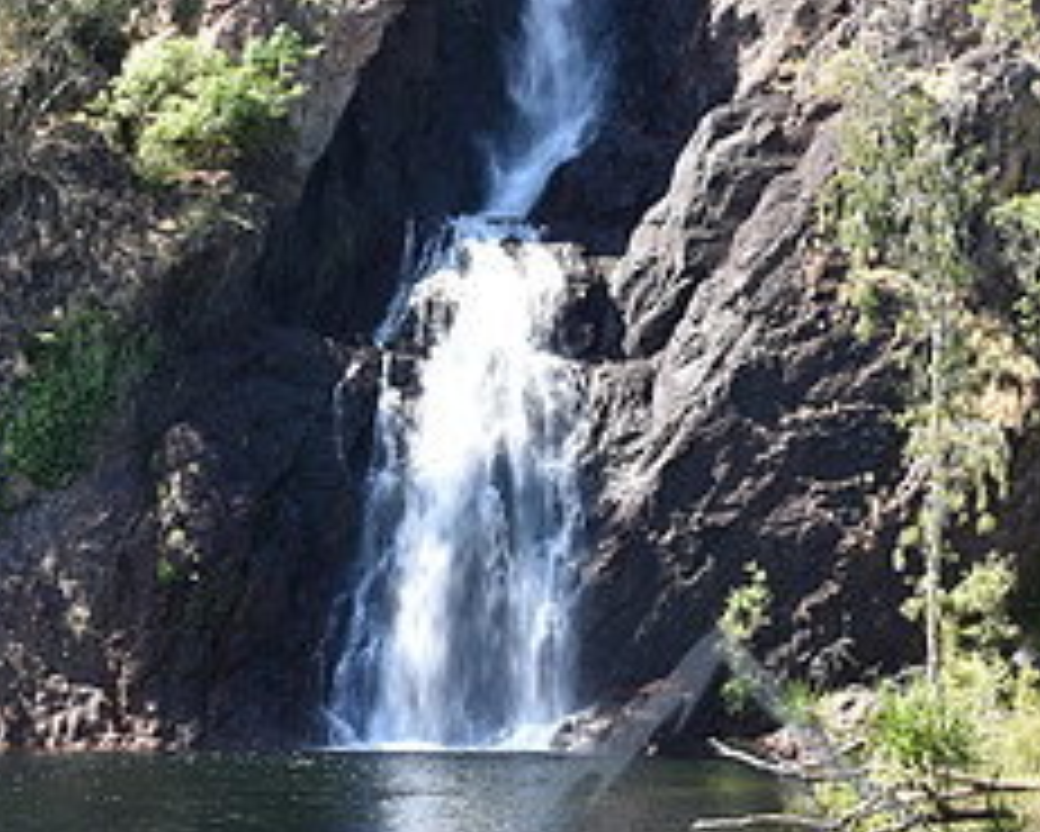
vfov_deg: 20.6
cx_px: 545
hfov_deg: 25.7
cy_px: 207
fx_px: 2276
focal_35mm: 74
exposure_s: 1/25
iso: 200
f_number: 16
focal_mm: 27
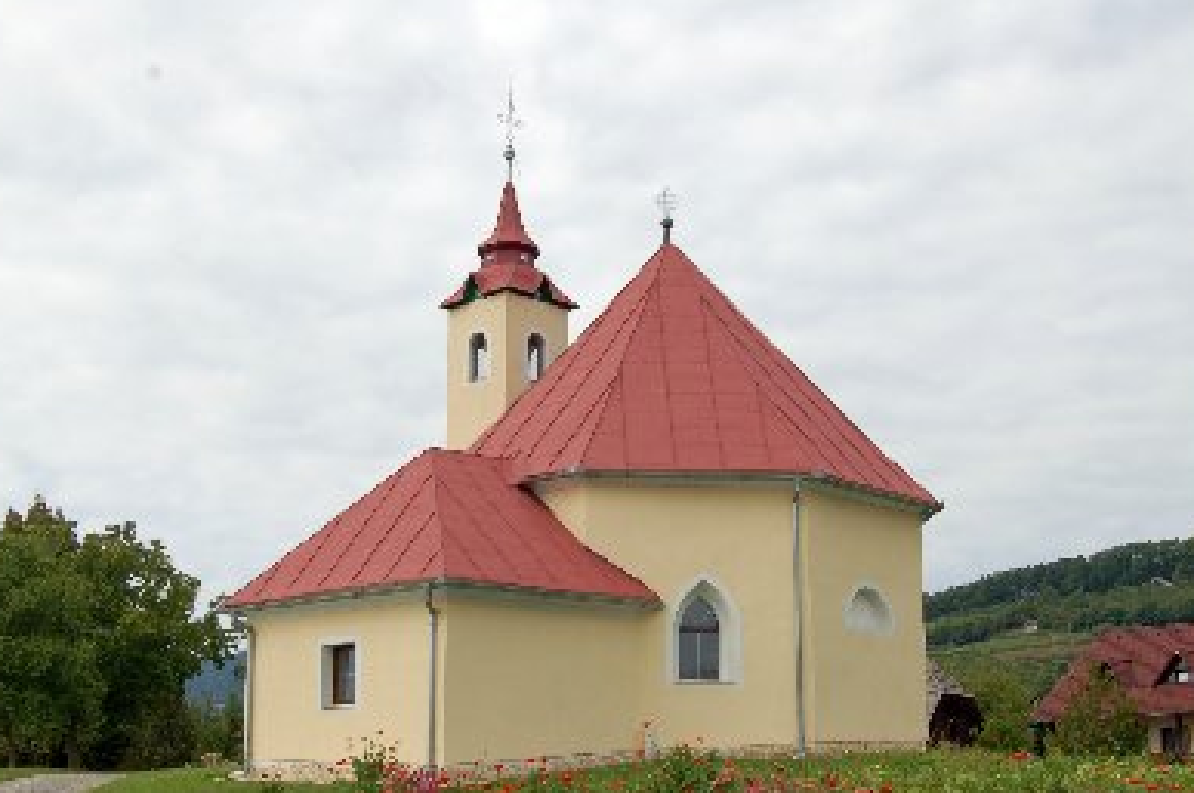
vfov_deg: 25.9
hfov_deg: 38.2
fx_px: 1722
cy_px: 427
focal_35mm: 52
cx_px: 545
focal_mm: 30
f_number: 9
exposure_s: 1/320
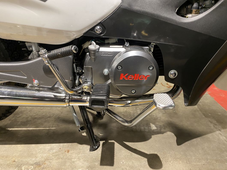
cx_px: 114
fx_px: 170
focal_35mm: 26
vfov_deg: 53.1
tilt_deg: -25.8
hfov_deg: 67.3
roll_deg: +1.0
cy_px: 85
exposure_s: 1/50
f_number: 1.8
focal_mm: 4.25
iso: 320
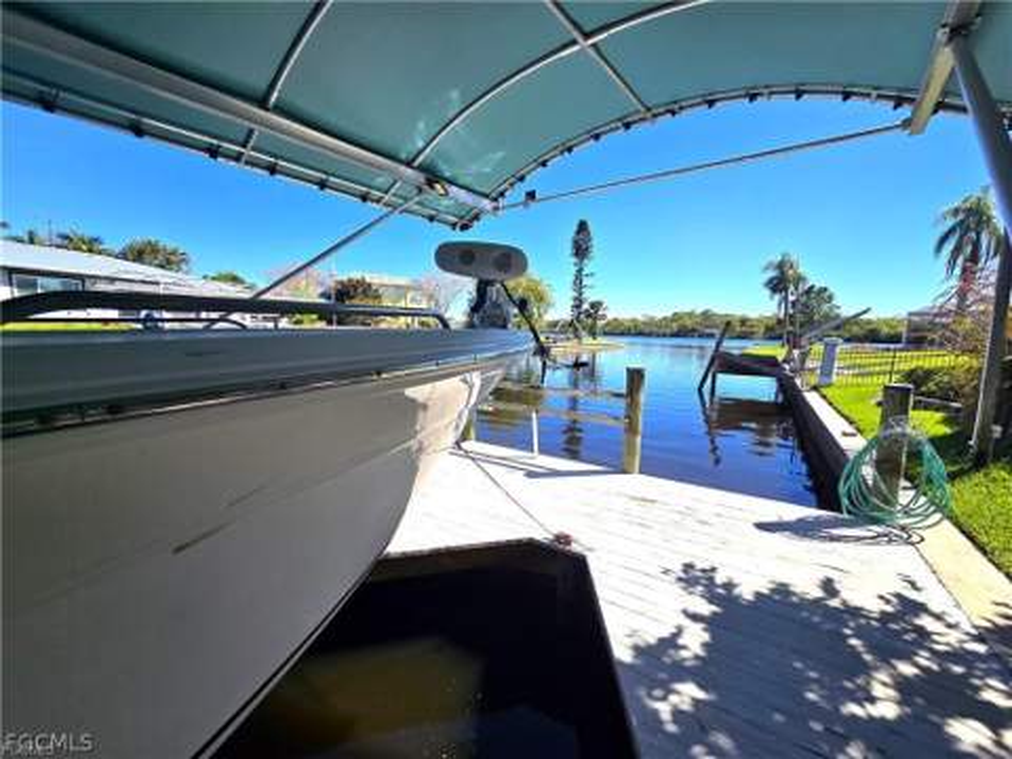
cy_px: 380
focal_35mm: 13
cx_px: 506
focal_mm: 2.2
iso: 50
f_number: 2.2
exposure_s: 1/1889
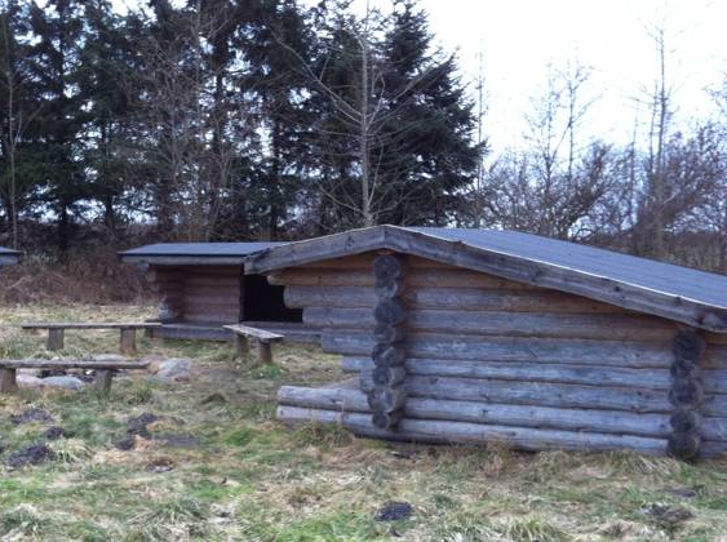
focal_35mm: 56
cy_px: 307
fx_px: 1174
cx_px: 232
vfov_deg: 26.0
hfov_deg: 34.0
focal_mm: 3.85
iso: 100
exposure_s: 1/24
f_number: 2.8
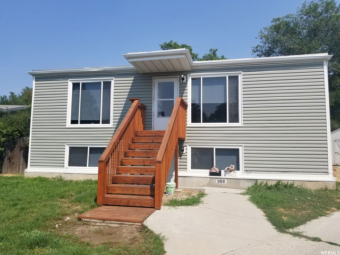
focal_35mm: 26
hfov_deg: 67.3
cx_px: 170
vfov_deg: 53.1
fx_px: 255
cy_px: 128
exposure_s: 1/2664
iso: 50
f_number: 1.7
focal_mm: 4.25
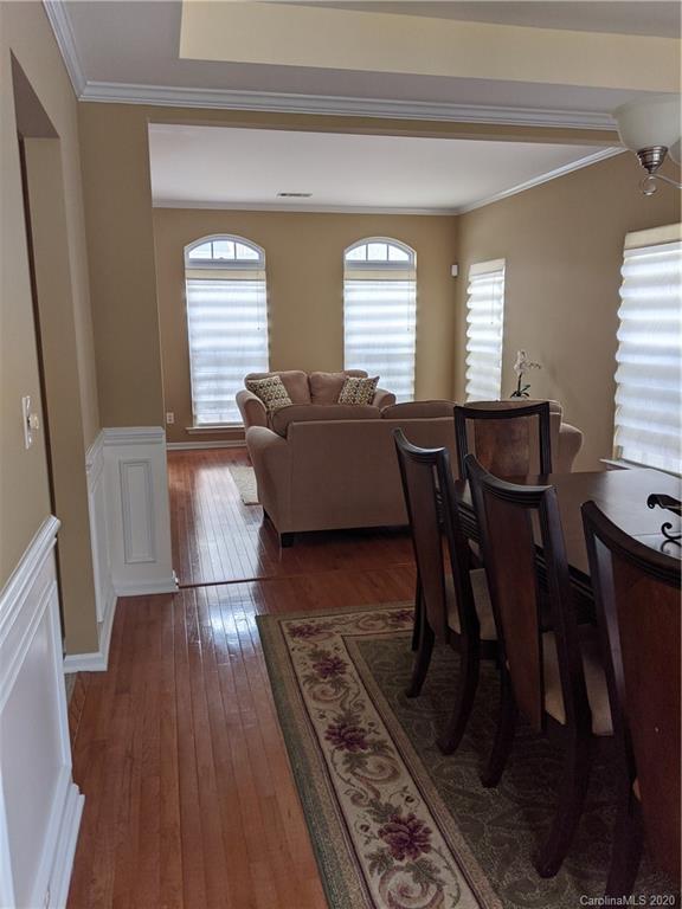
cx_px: 341
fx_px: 709
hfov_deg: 51.4
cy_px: 454
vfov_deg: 65.3
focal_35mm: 27
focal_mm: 4.44
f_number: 1.8
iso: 50
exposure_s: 1/168
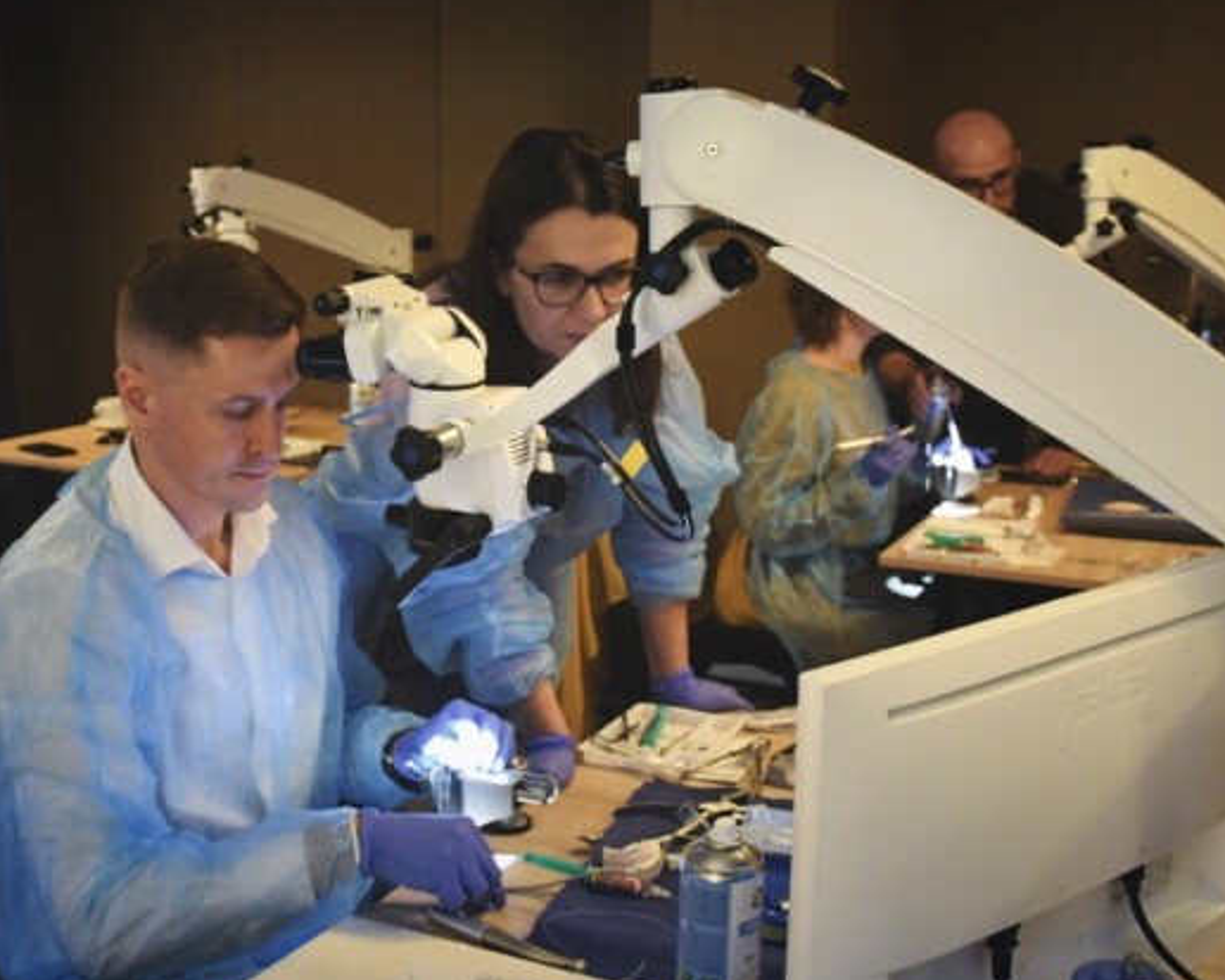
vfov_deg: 31.5
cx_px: 470
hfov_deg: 38.6
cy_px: 489
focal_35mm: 48
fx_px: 1741
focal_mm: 22
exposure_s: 1/100
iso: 3200
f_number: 6.3
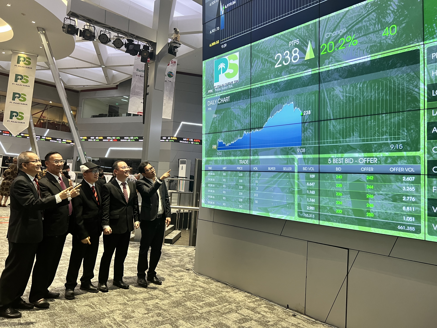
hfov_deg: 67.3
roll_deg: -3.9
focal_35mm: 26
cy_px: 164
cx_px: 218
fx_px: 328
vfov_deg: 53.1
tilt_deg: +5.8
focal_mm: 5.7
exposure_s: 1/60
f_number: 1.5
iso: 200
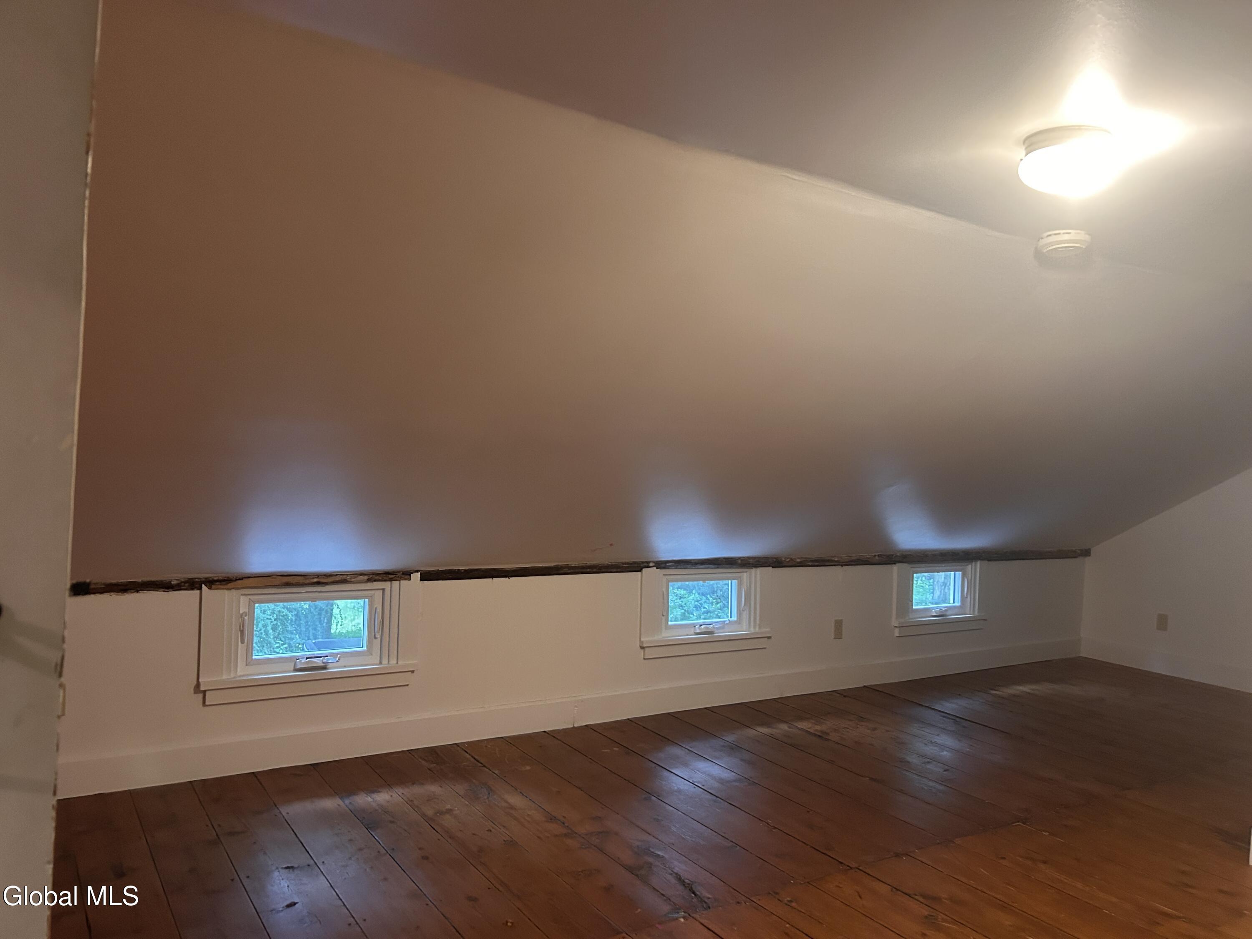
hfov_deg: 67.3
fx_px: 940
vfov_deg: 53.1
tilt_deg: -1.5
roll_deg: -2.2
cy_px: 470
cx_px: 626
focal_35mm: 26
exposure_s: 1/40
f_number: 1.5
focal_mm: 5.7
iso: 400
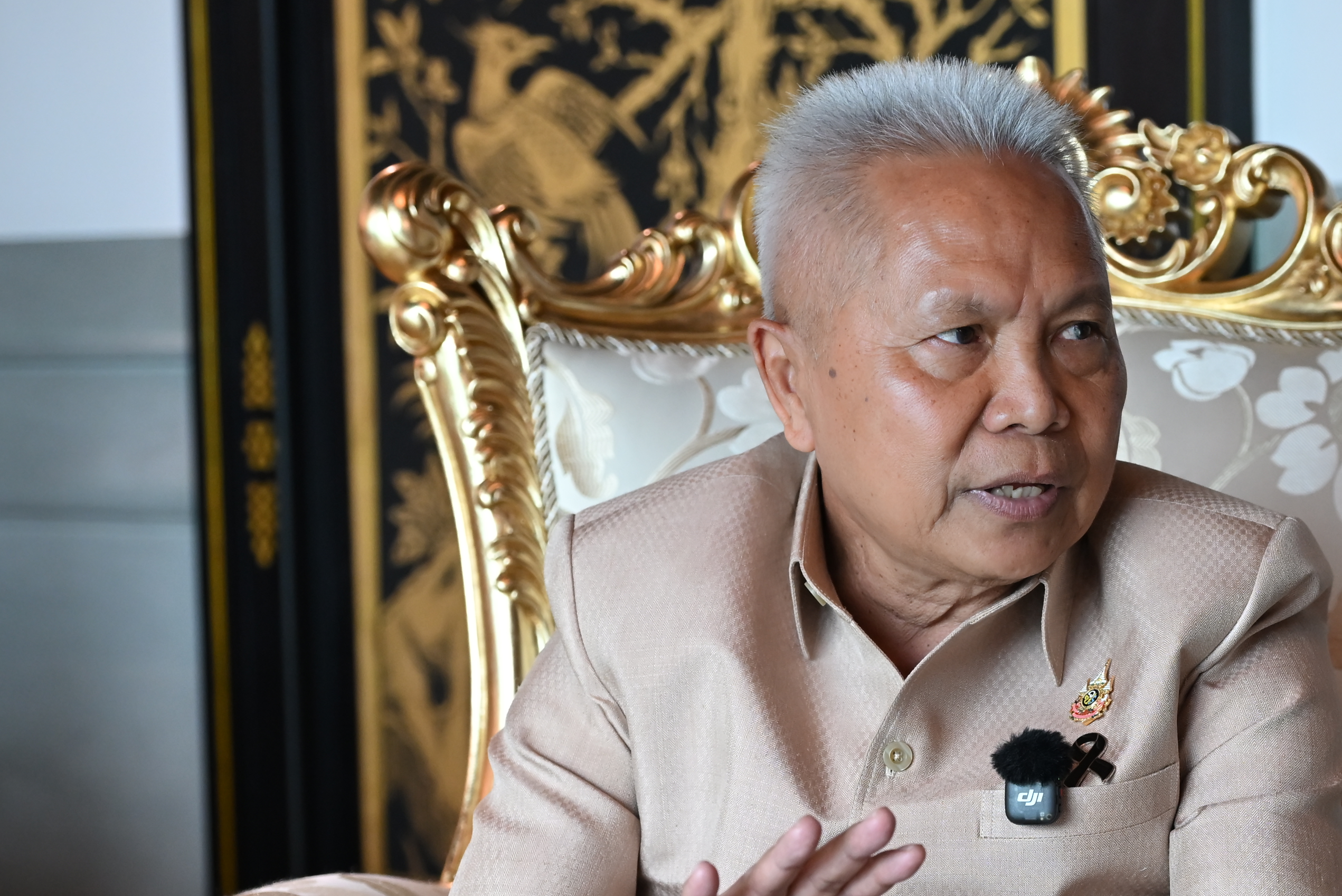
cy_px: 674
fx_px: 4252
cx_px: 1005
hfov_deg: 17.8
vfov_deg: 12.0
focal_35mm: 114
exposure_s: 1/200
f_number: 4
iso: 1600
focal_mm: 64
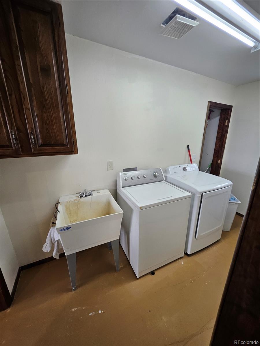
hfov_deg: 89.9
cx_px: 130
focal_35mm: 13
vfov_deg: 106.2
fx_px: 130
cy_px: 173
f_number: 2.2
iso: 80
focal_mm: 1.7
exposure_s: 1/60
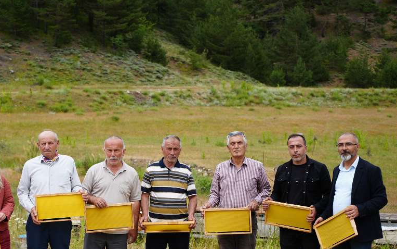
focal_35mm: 71
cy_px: 175
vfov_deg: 18.3
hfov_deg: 28.9
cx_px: 147
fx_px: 768
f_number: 3.5
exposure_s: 1/750
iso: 100
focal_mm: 52
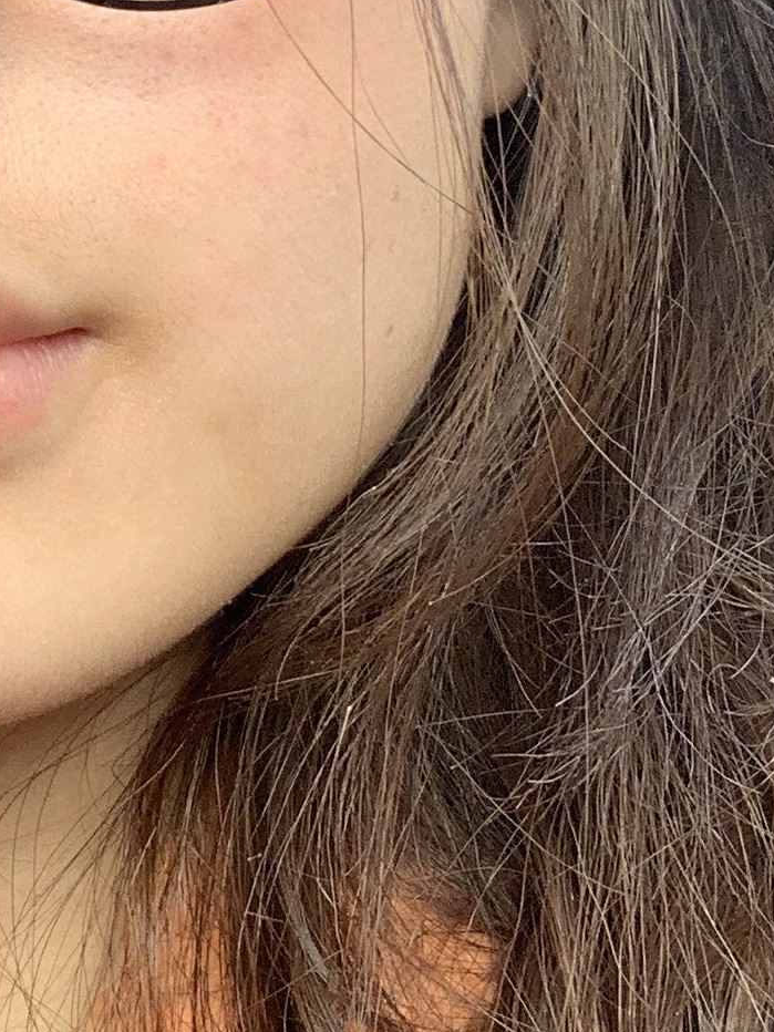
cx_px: -111
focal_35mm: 106
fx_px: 3160
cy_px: 123
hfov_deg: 13.6
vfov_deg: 18.3
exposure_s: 1/121
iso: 32
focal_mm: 2.87
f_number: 2.2
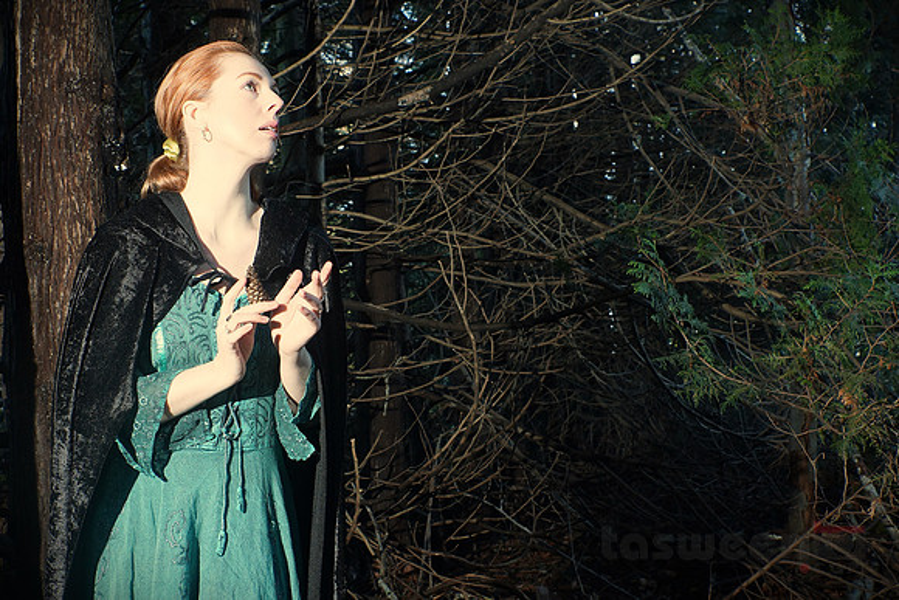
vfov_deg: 36.9
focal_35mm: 36
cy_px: 300
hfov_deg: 53.1
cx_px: 450
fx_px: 899
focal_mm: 24
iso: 400
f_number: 5
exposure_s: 1/100
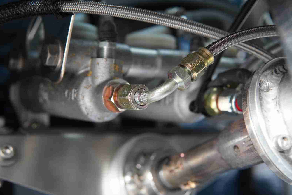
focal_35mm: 46
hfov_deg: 42.7
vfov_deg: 29.2
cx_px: 144
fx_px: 373
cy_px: 96
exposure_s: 1/60
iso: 1250
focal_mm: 30
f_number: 4
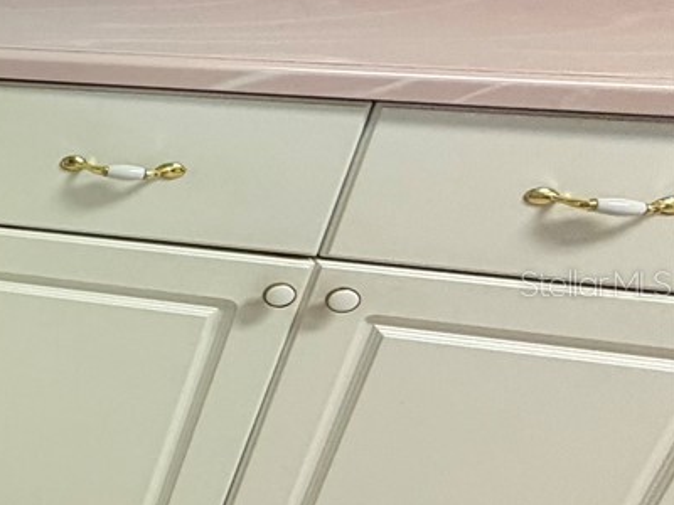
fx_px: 1090
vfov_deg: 26.1
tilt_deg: -24.0
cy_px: 283
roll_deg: +3.0
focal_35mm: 56
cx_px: -669
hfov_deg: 19.4
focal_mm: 2.22
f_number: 2.2
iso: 200
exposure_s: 1/60
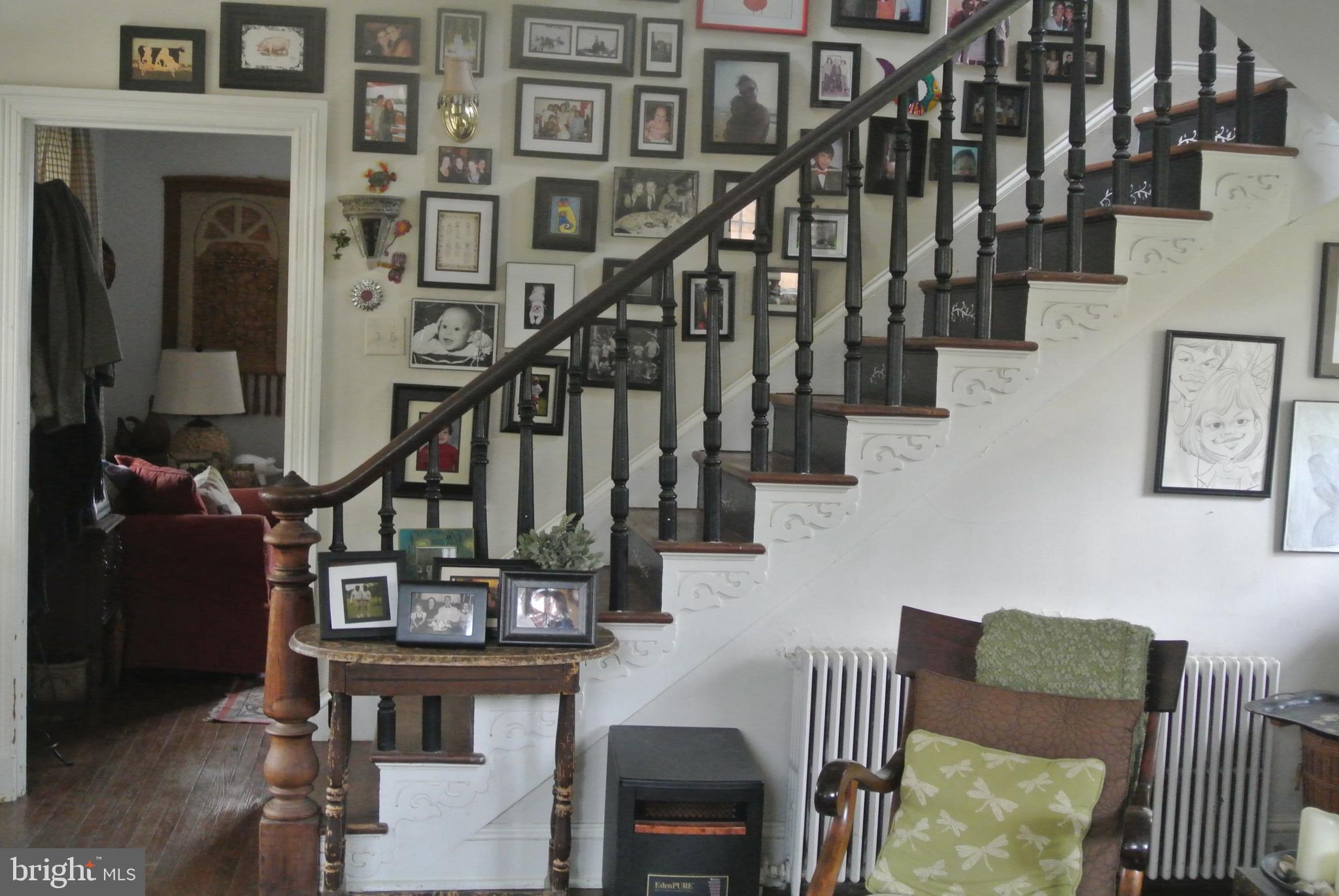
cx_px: 670
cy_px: 448
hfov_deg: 44.5
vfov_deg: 30.6
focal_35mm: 44
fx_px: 1638
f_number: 4.2
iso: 1800
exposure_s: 1/30
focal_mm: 16.3
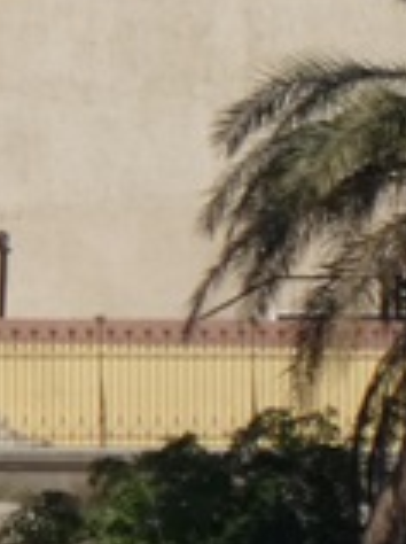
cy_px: -556
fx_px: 22925
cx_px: -566
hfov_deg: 1.0
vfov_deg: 1.4
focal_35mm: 1462
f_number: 5.6
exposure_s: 1/640
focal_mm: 38.4
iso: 80
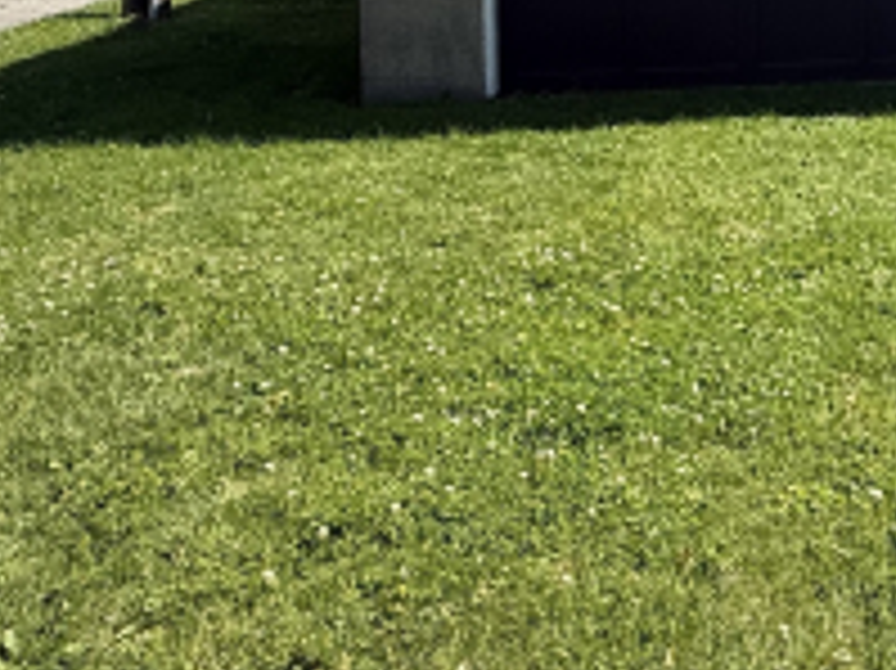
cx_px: 934
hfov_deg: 35.7
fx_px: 1216
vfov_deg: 27.9
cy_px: -81
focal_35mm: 47
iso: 64
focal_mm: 2.22
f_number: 2.2
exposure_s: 1/1285
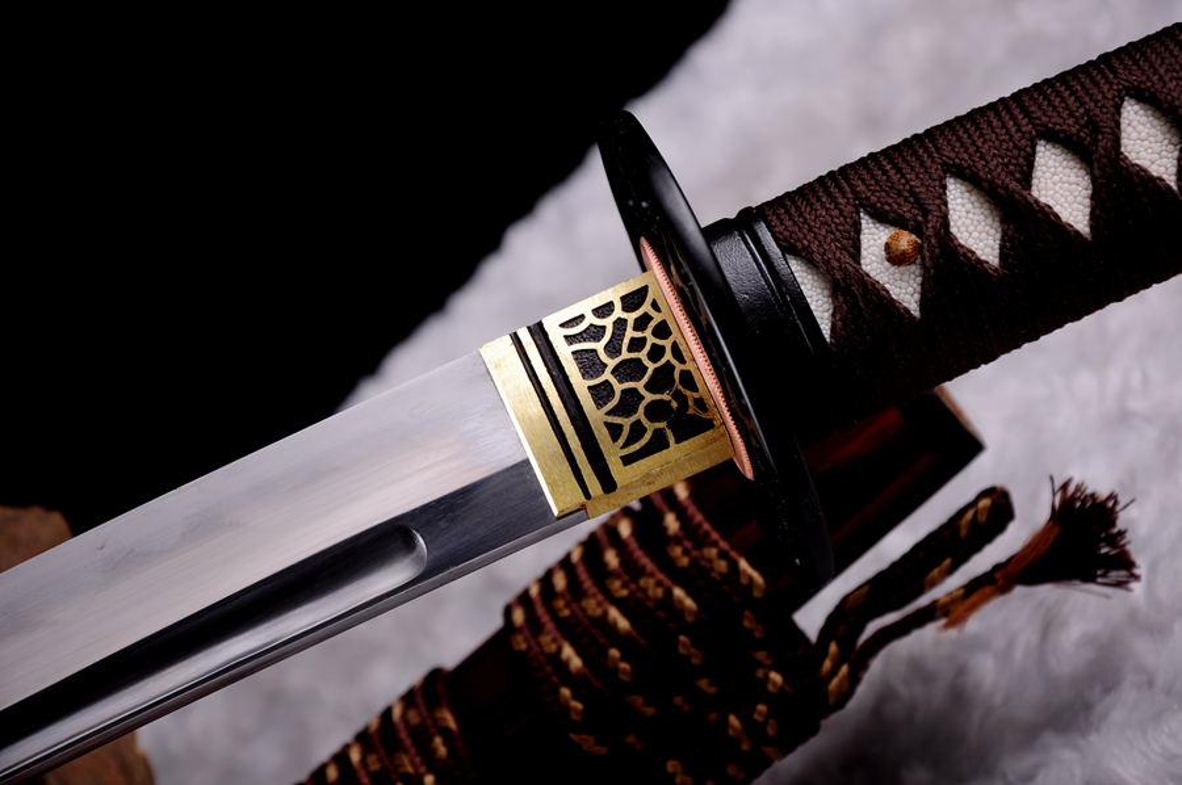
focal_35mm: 158
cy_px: 392
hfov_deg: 13.1
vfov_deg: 8.7
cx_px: 591
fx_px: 5166
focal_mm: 105
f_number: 10
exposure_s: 1/160
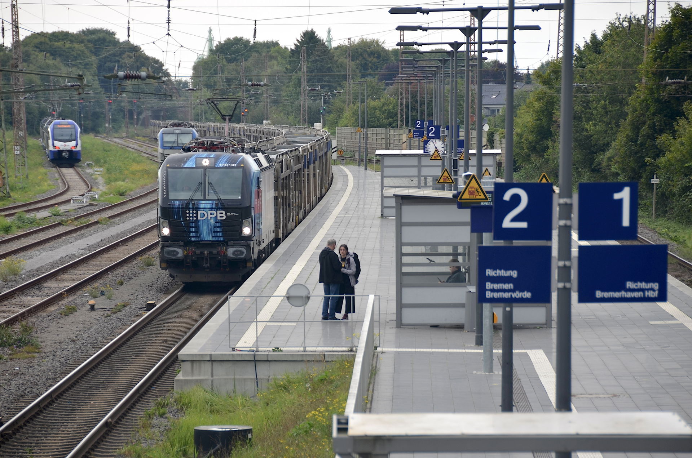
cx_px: 346
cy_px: 229
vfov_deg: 6.8
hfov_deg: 10.2
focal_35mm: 202
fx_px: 3884
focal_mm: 135
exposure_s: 1/160
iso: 100
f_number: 5.6
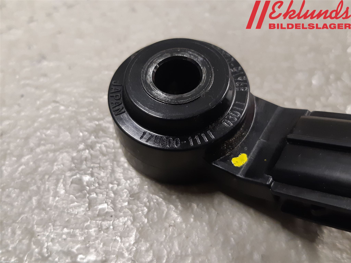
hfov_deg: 67.3
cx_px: 176
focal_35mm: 26
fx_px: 264
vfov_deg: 53.1
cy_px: 132
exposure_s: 1/50
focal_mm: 3.93
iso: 160
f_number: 1.7
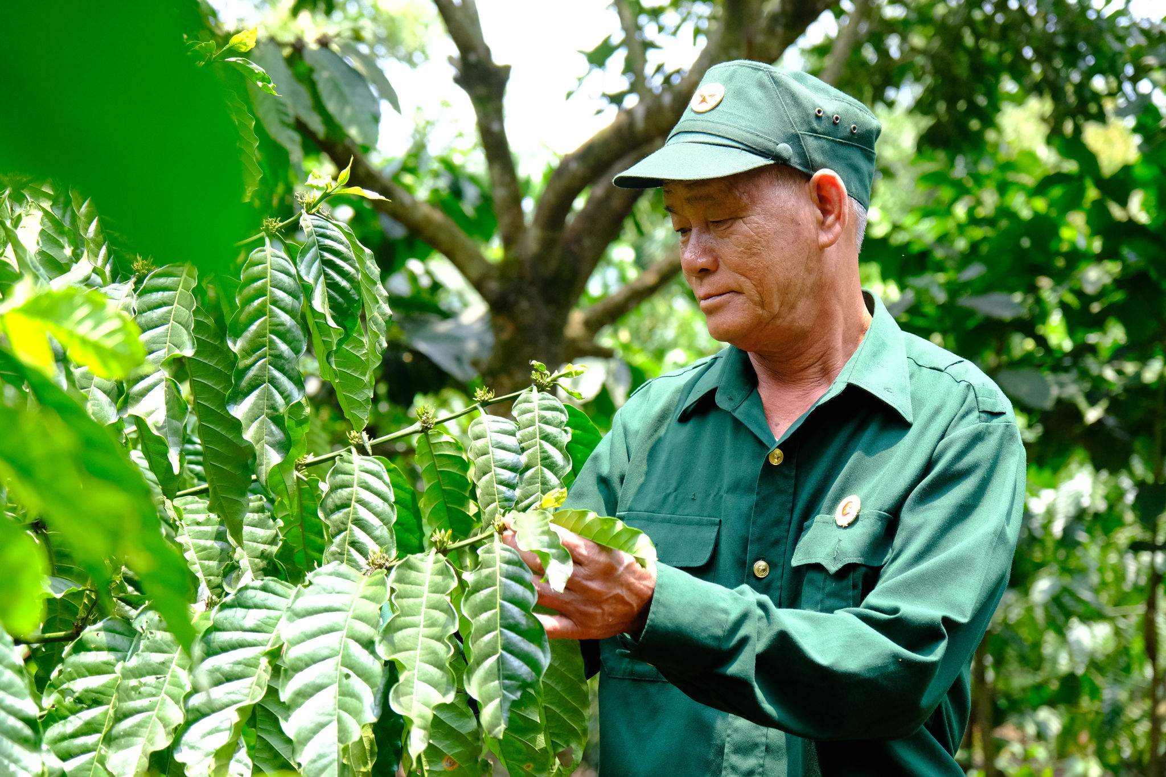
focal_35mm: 79
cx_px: 583
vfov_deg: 17.3
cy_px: 388
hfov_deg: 25.7
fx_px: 2558
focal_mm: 52.4
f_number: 4
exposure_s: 1/1000
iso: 1600
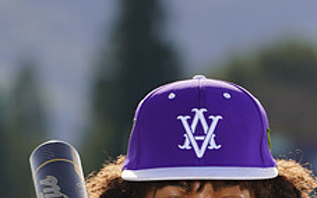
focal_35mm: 741
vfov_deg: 1.8
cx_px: 205
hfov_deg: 2.8
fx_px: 6403
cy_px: 368
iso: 100
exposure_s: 1/250
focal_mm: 285
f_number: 9
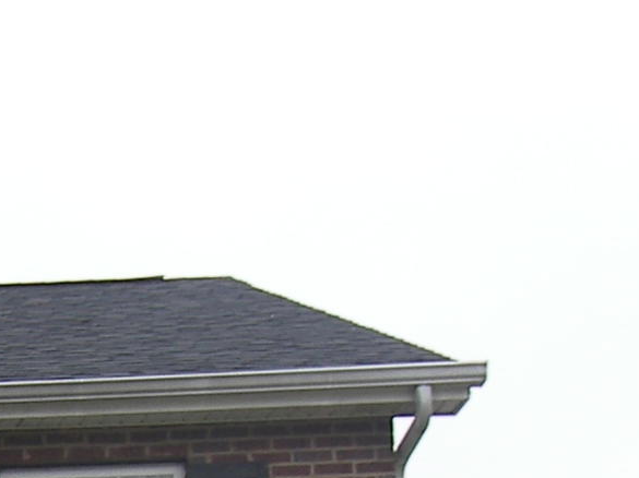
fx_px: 3597
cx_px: -731
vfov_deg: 7.2
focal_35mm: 195
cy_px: 1133
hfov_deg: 9.4
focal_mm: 7.9
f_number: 3.2
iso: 50
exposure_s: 1/200
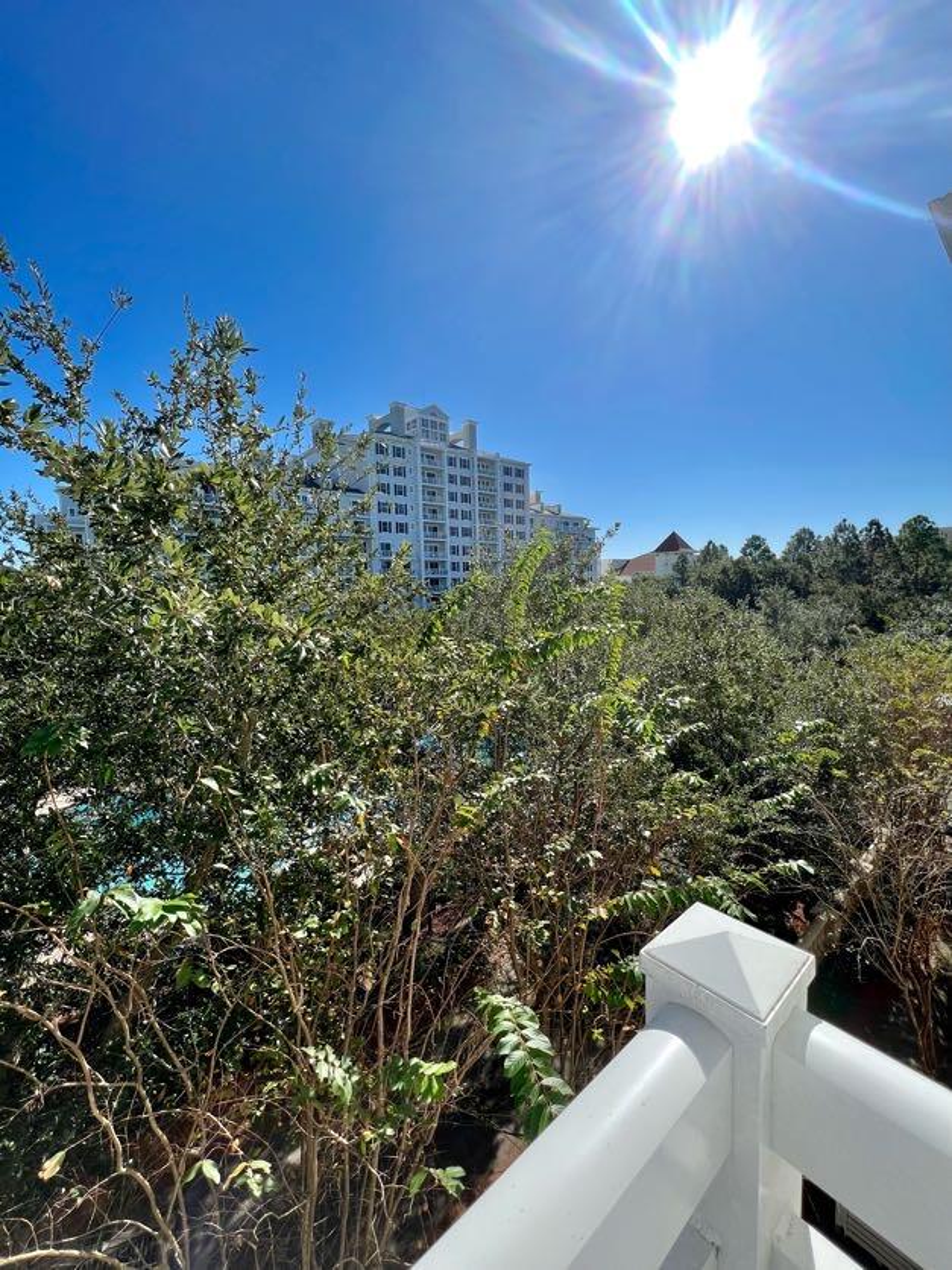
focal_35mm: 13
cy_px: 635
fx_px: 477
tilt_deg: -5.5
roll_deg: +1.7
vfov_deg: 106.2
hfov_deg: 89.9
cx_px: 476
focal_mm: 1.57
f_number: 1.8
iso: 32
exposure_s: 1/1647
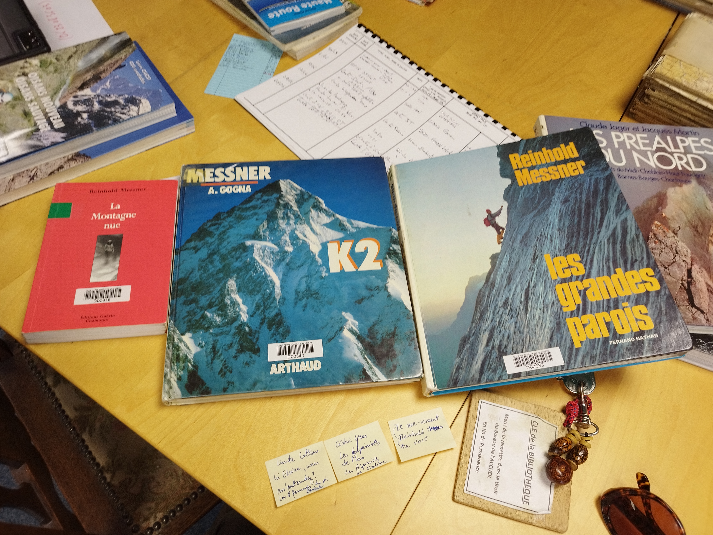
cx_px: 356
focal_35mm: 25
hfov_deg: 69.4
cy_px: 268
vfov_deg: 54.9
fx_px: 515
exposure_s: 1/50
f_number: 1.89
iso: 190
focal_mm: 5.95
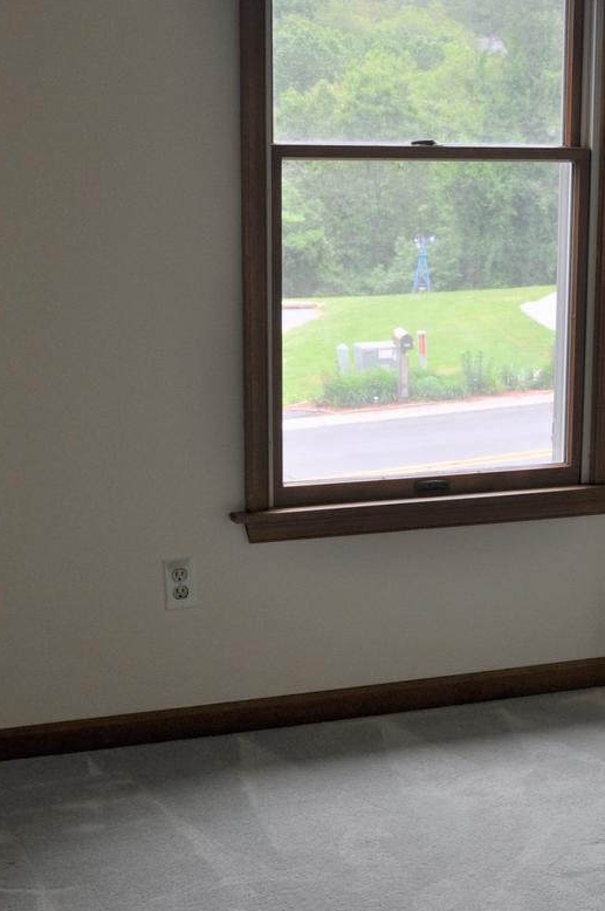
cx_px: 546
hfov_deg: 17.4
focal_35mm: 77
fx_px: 1945
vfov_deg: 26.2
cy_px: 601
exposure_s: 1/125
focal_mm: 26
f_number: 5.6
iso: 250
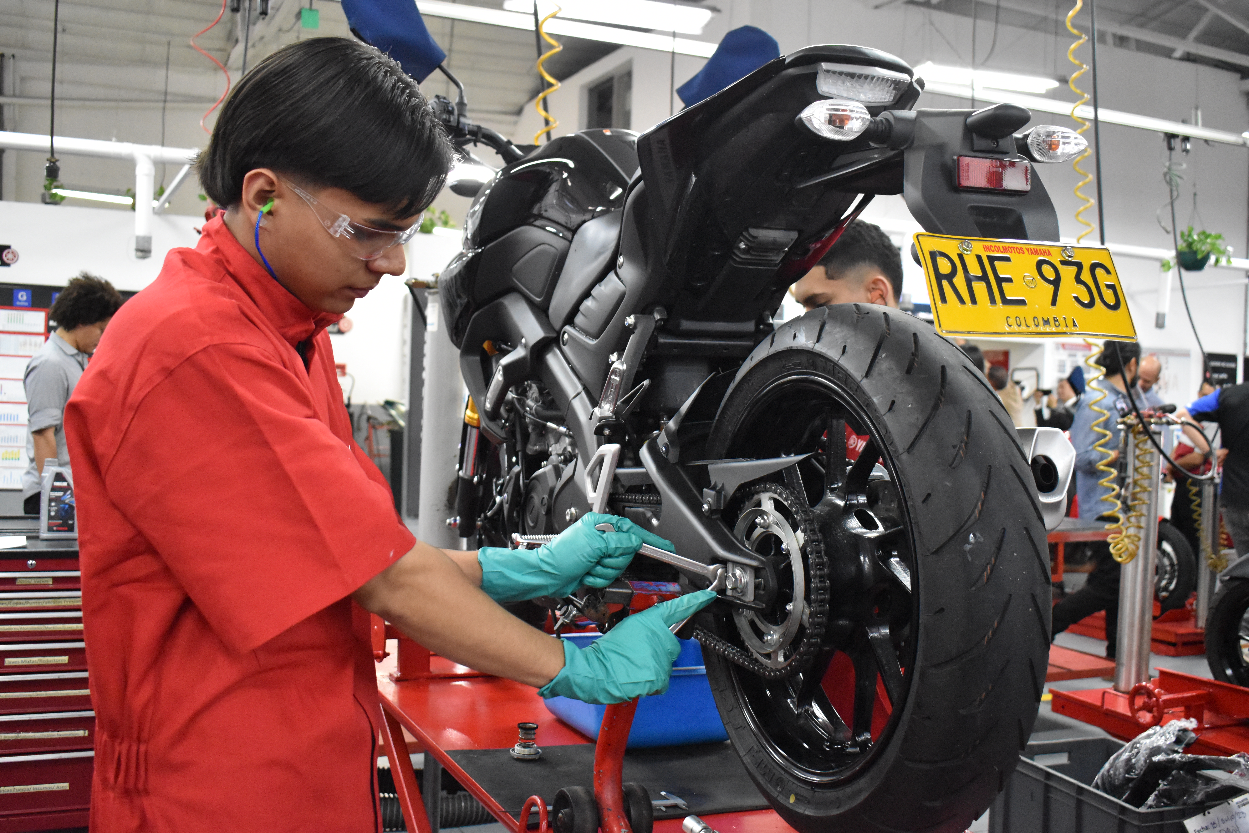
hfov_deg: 53.1
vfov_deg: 36.9
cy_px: 416
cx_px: 624
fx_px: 1249
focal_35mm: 36
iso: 5000
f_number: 3.8
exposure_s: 1/200
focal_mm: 24
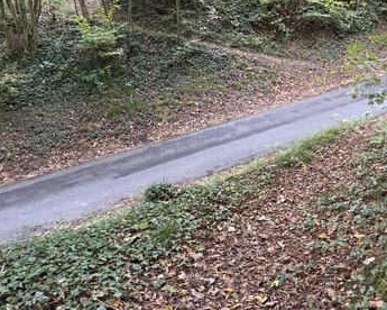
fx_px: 389
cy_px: 134
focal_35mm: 34
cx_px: 251
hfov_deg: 52.0
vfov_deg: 43.3
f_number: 1.78
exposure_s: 1/60
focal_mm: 6.76
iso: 800
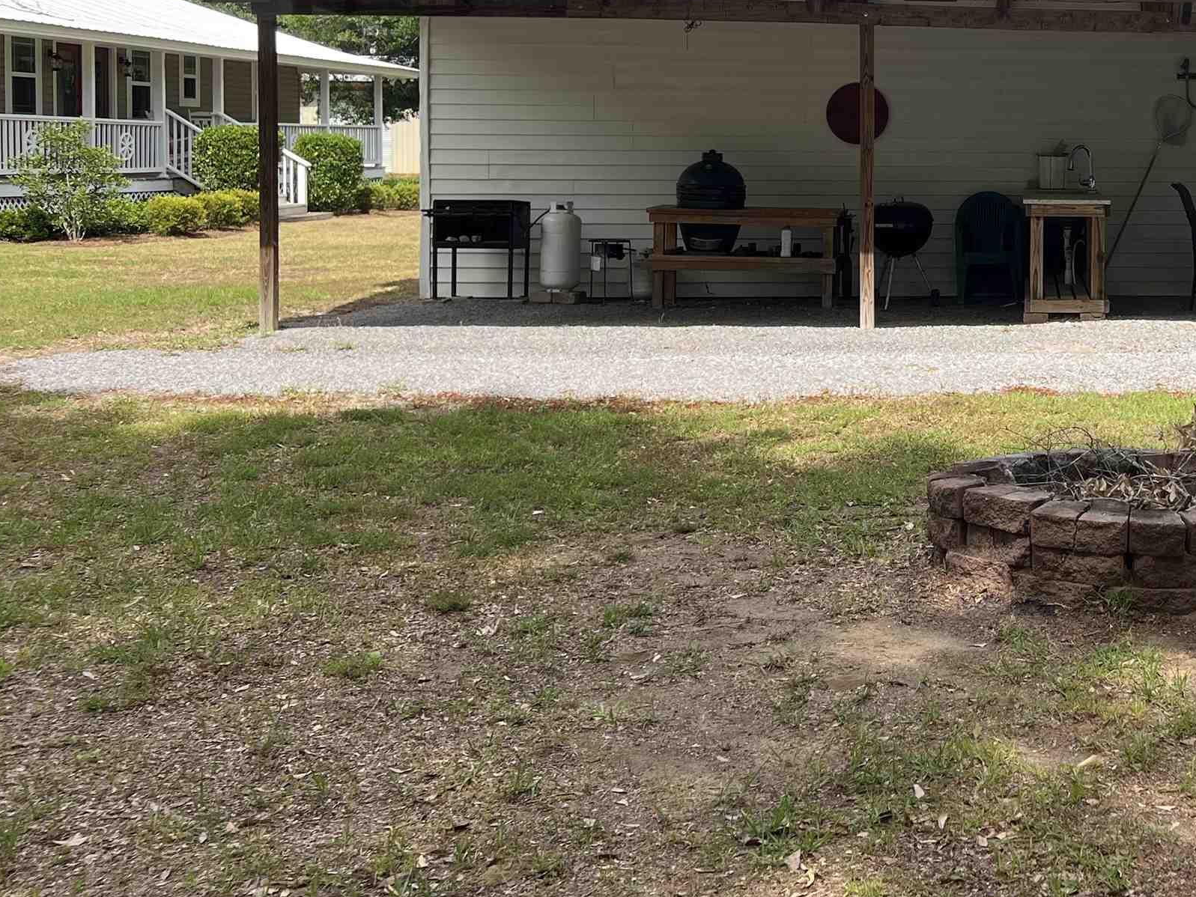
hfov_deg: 35.5
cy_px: 173
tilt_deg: -2.3
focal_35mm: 50
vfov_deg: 28.5
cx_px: 1120
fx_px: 1728
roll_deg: -0.7
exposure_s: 1/2762
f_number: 1.5
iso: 50
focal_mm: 5.7
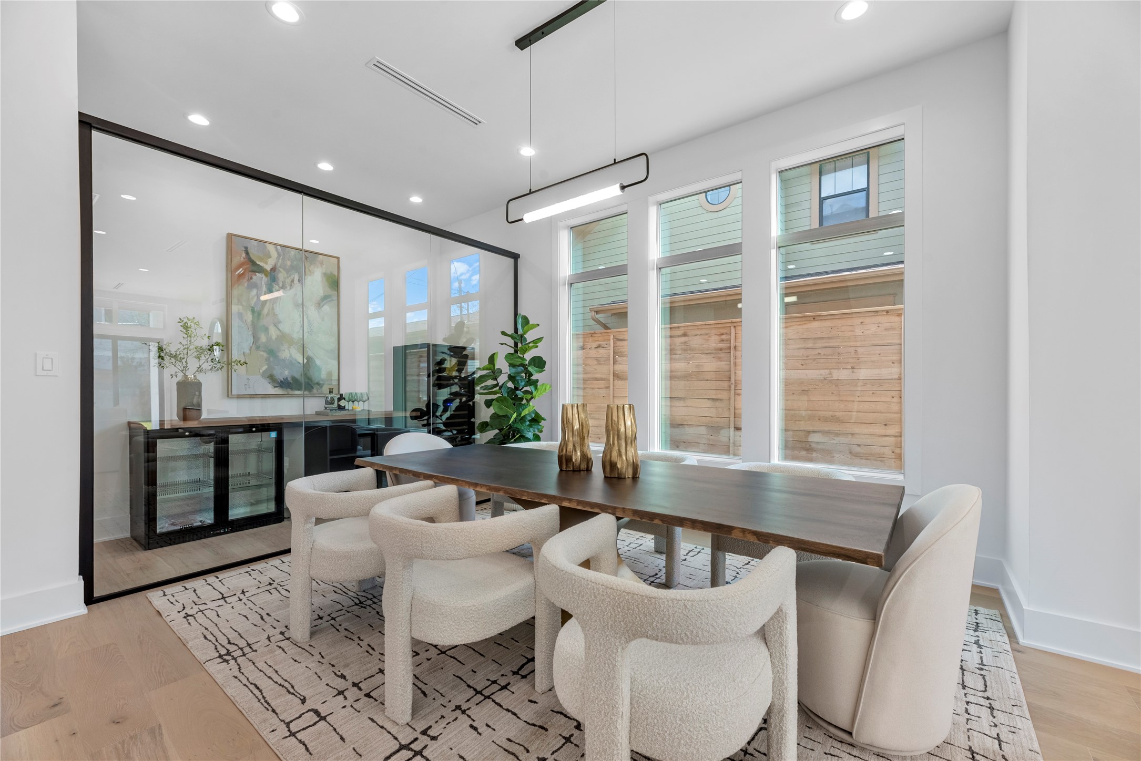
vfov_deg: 81.2
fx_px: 444
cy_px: 380
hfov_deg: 104.2
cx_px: 570
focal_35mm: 14
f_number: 9
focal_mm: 14
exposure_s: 1/15
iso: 250
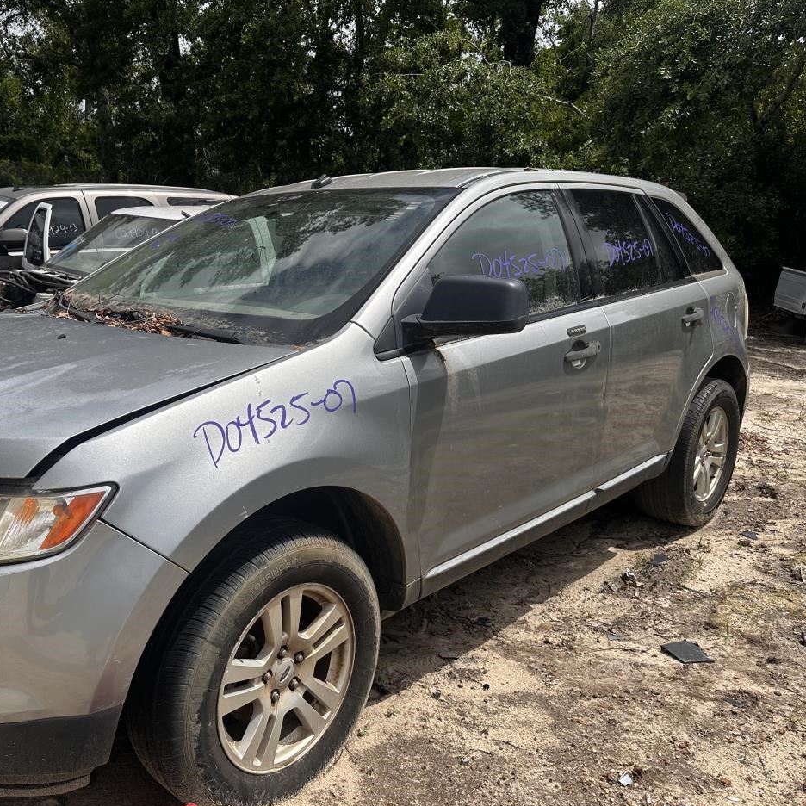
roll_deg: -3.6
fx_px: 764
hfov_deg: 54.9
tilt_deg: -12.1
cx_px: 297
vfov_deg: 55.6
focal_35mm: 29
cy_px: 410
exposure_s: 1/7042
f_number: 1.78
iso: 80
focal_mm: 6.86
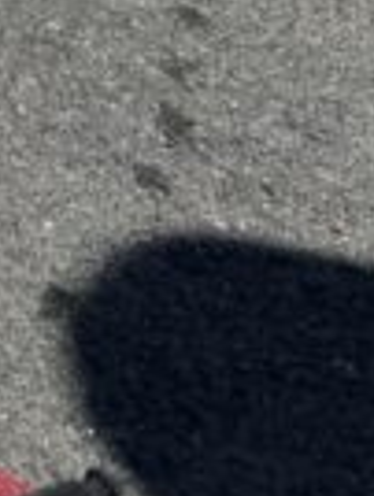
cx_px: -1011
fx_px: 2628
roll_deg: -4.4
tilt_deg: -16.2
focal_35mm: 183
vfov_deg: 9.9
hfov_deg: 6.7
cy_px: -548
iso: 80
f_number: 1.78
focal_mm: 6.76
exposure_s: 1/4950
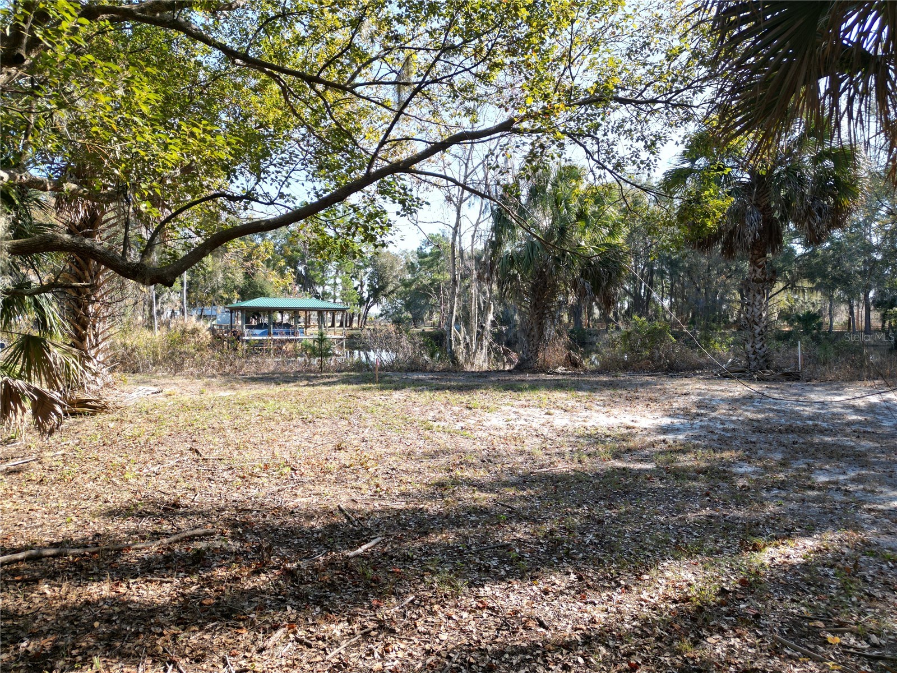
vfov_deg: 56.8
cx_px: 448
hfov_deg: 71.6
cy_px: 336
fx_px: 622
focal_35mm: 24
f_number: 1.7
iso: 100
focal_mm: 6.72
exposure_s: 1/20
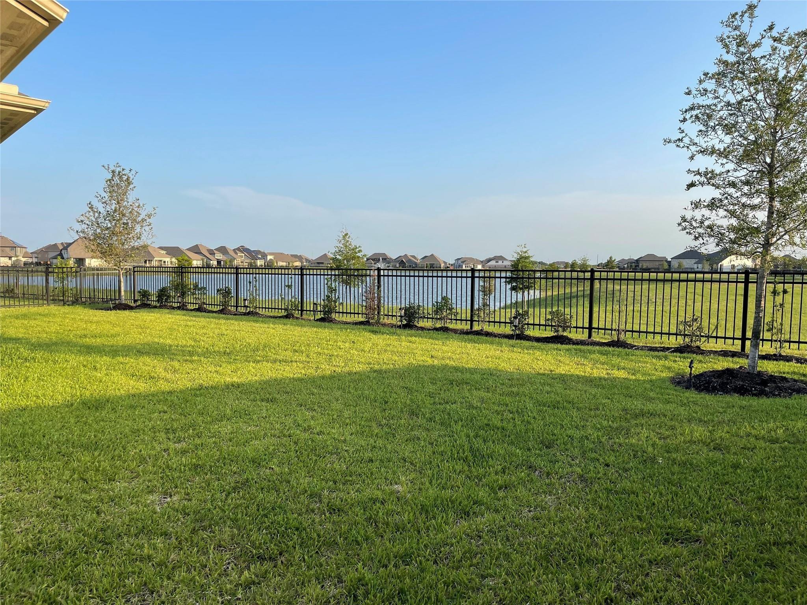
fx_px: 583
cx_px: 404
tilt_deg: -3.7
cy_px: 302
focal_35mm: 25
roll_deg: -1.5
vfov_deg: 54.9
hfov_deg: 69.4
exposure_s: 1/1534
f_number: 1.6
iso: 32
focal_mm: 5.1
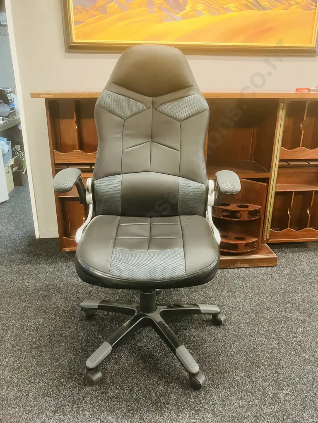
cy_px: 212
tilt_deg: -19.4
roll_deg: +0.0
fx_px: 343
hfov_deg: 49.7
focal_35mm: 28
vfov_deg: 63.4
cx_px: 159
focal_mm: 3.99
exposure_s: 1/25
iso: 320
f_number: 1.8
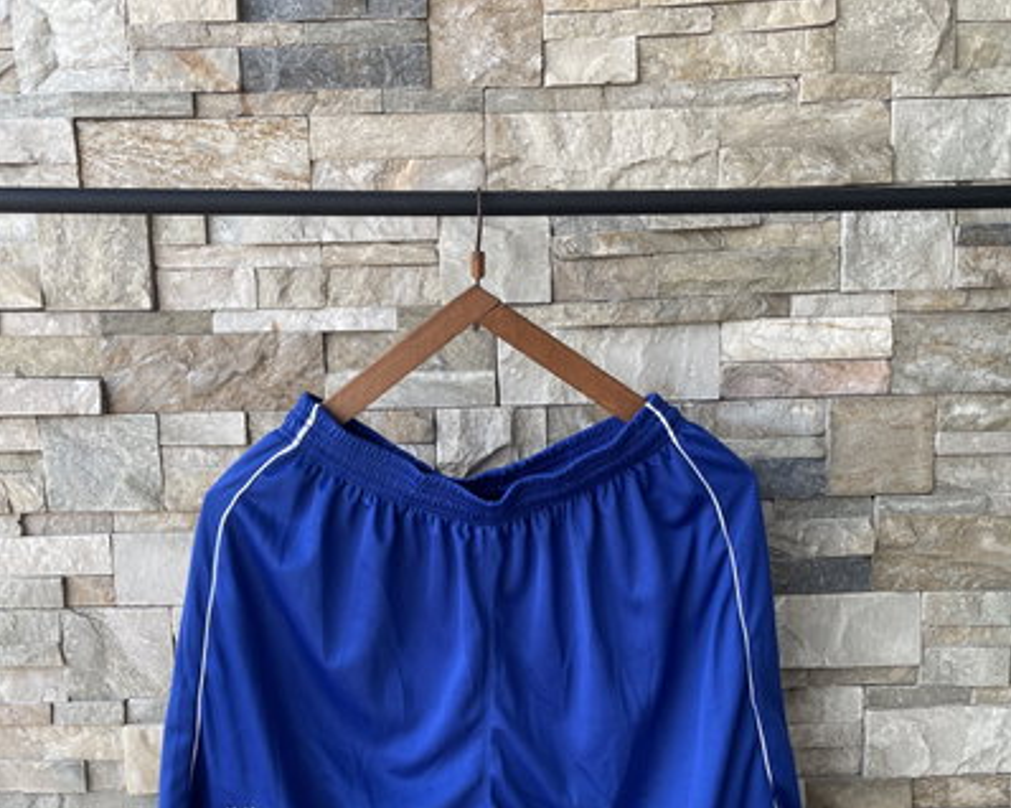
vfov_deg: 42.9
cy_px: 512
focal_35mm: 34
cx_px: 506
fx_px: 1017
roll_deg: +1.3
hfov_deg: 52.9
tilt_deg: -10.0
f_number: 1.6
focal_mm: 4.2
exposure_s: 1/196
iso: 32
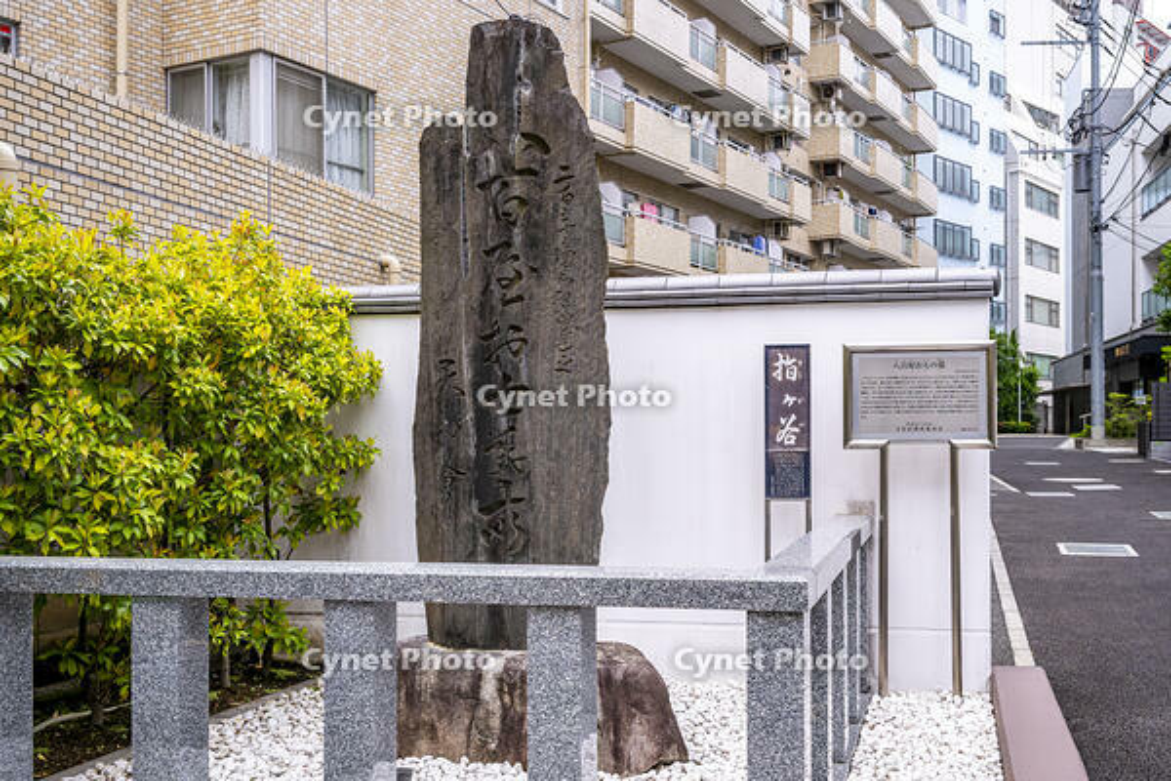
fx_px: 1041
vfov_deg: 41.1
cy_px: 390
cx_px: 586
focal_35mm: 32
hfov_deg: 58.7
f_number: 7.1
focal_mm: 32
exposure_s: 1/160
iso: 250
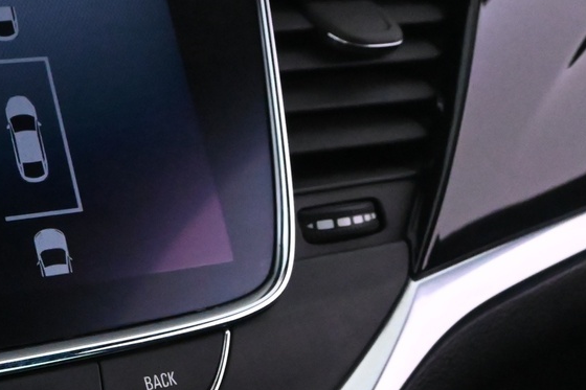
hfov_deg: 22.3
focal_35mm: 82
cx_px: -154
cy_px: 130
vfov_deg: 16.5
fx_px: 1342
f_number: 5
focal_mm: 19
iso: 6400
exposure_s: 1/60
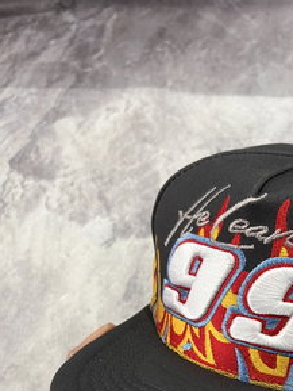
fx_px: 541
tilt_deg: -58.0
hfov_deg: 29.5
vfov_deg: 37.9
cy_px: 325
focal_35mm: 48
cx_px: 243
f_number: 1.5
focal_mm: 5.7
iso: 160
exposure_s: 1/50
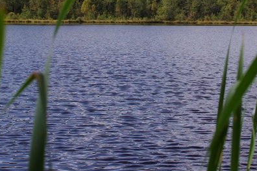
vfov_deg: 14.3
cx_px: 180
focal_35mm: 94
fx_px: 670
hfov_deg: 21.6
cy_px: 6
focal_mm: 30
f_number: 6.3
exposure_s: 1/800
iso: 200
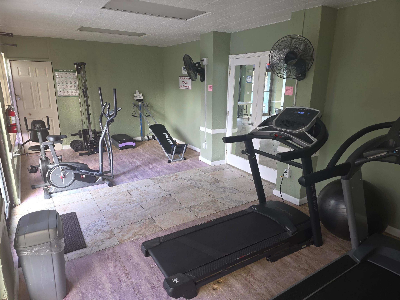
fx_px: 266
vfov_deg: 58.9
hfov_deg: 73.9
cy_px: 150
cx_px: 200
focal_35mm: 23
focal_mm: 6.3
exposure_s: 1/30
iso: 100
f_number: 1.7
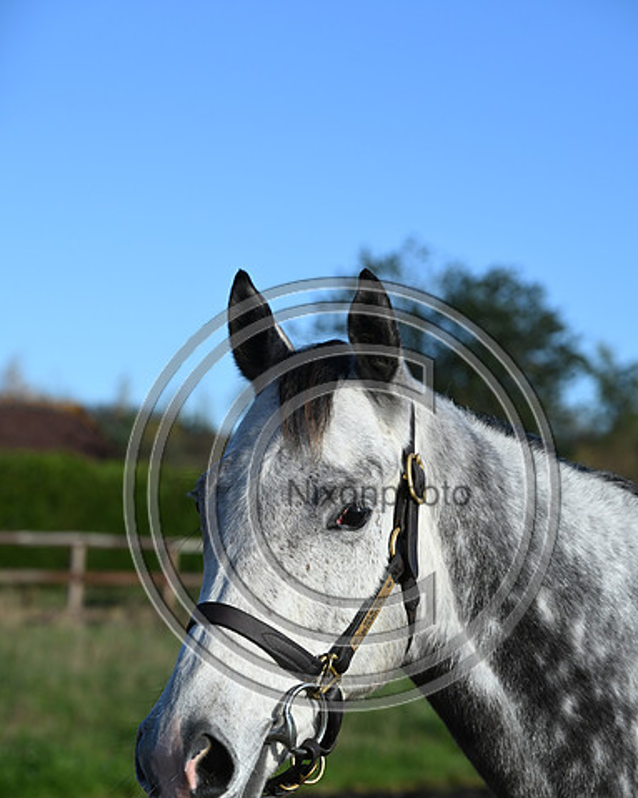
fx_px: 2739
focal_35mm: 116
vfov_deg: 16.6
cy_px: 466
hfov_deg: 13.3
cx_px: 319
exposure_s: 1/1250
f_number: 5.6
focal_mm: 102
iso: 280
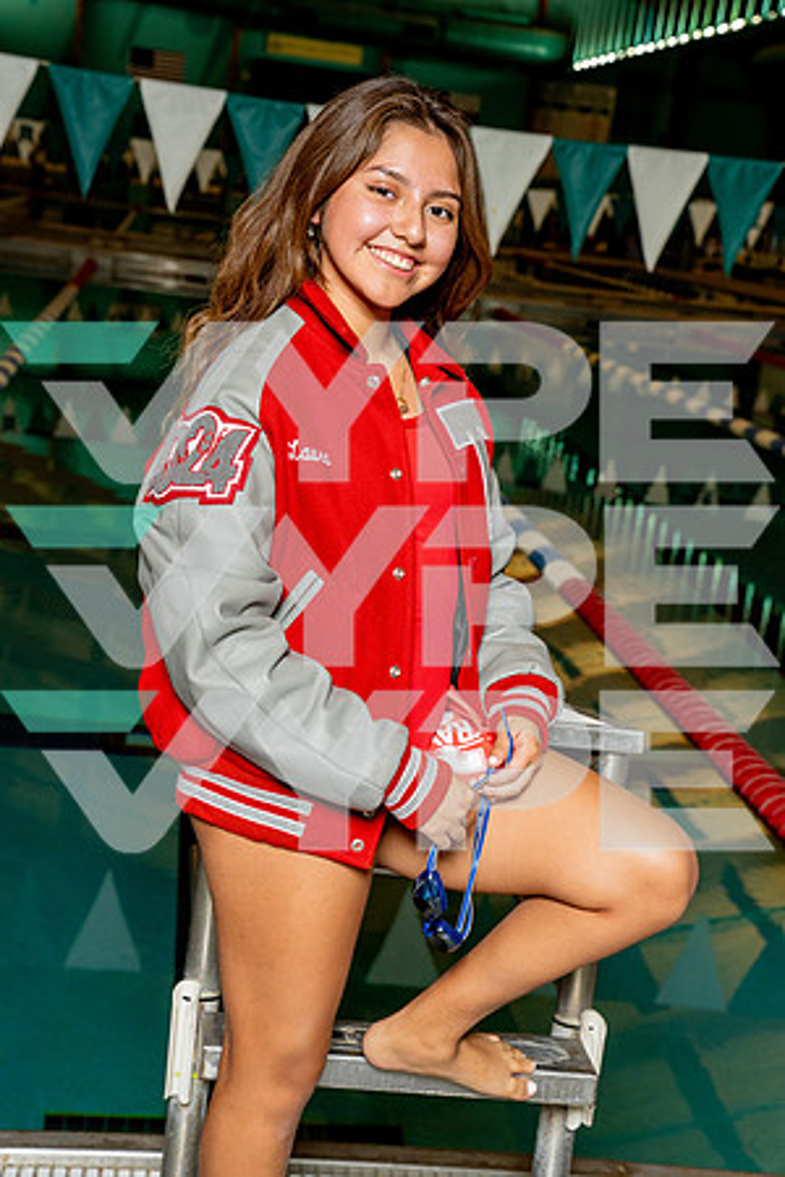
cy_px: 588
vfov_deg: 34.5
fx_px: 1897
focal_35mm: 58
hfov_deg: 23.4
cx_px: 392
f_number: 6.3
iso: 1600
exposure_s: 1/250
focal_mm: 58
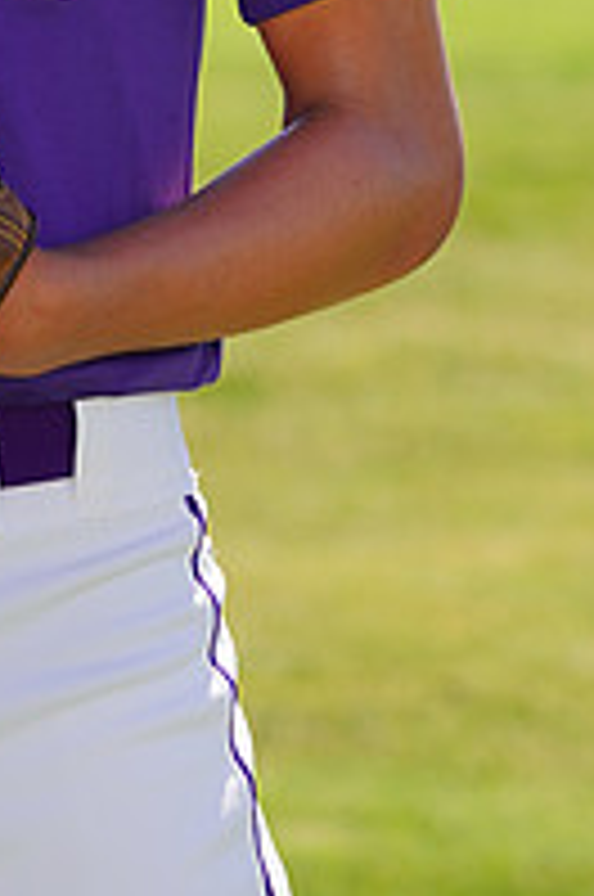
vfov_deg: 3.1
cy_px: -279
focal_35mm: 668
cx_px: -99
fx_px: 16590
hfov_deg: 2.1
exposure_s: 1/250
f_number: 8
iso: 100
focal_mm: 229
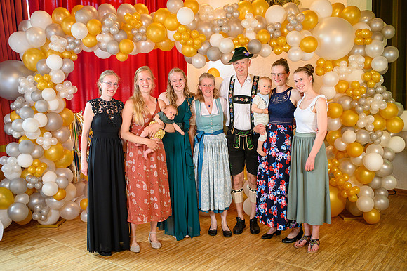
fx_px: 395
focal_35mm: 35
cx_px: 204
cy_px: 136
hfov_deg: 54.5
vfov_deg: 37.8
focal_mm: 35
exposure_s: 1/100
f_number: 3.5
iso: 1250
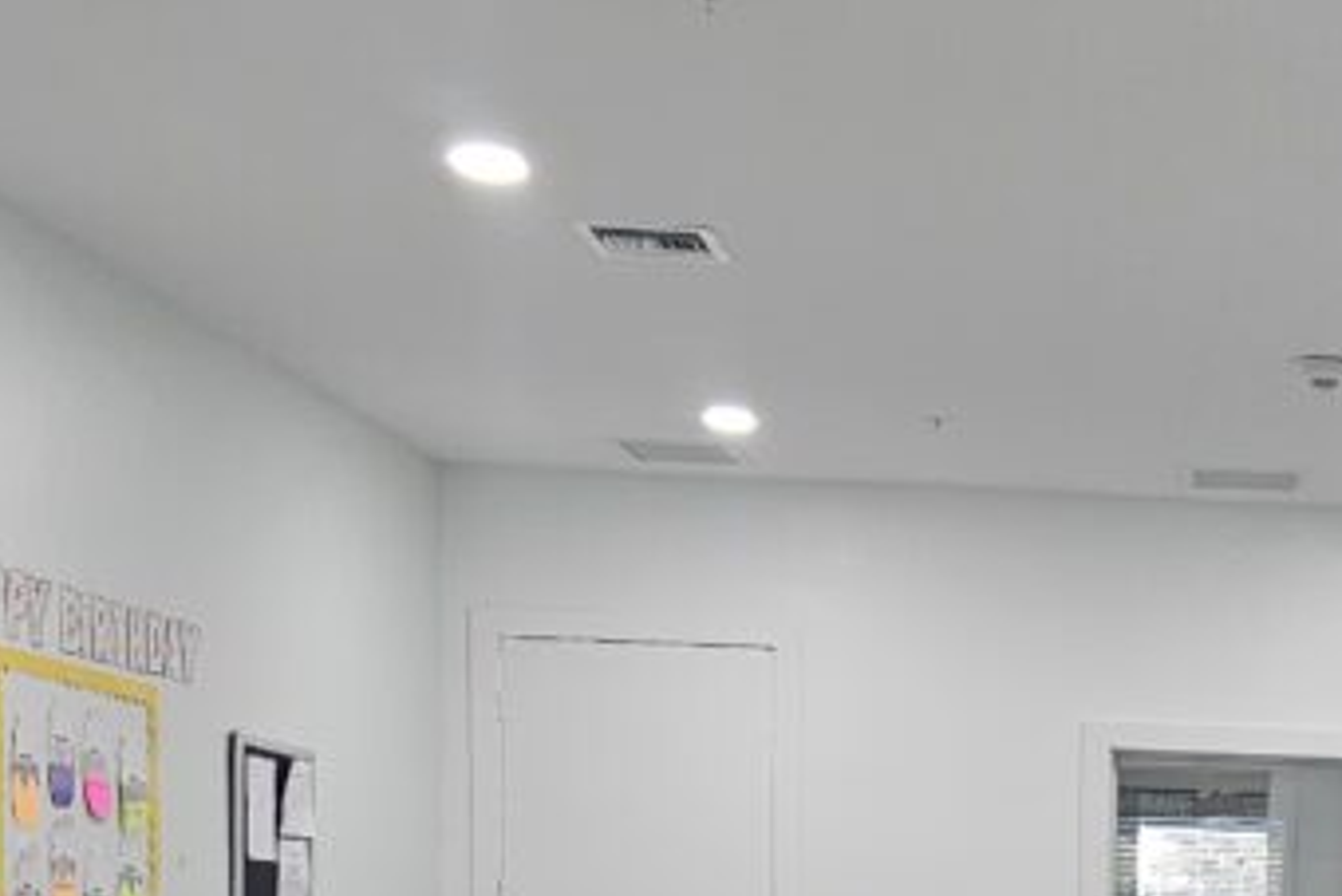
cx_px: 1314
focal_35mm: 72
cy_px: 1196
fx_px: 2685
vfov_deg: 17.6
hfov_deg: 26.7
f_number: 1.7
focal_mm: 6.3
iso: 400
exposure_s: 1/120
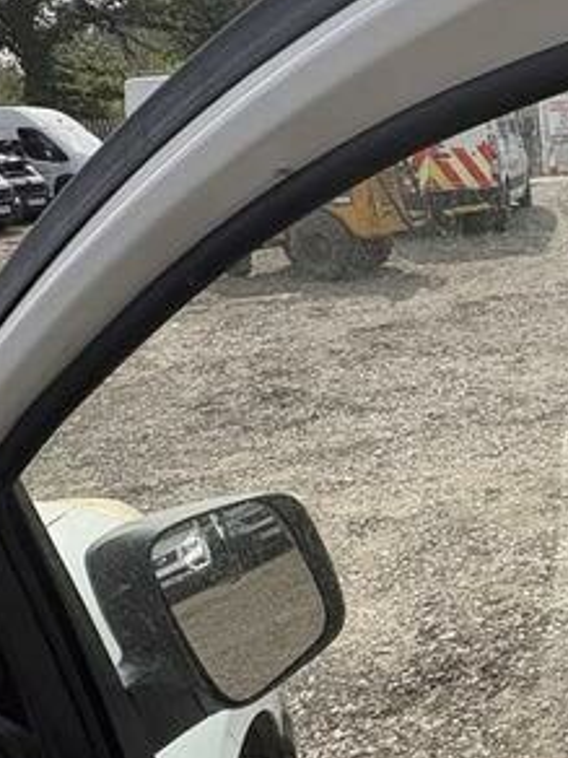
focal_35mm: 43
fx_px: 941
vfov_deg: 42.2
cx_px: 664
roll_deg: +9.1
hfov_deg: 29.4
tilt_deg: -28.6
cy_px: 592
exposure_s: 1/1178
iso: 40
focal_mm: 2.22
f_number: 2.2
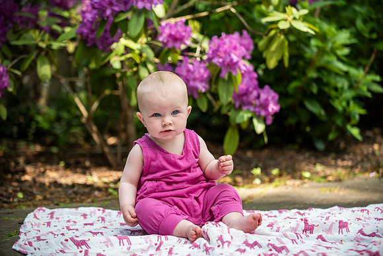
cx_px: 196
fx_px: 1067
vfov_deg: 13.7
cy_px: 125
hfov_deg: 20.3
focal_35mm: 100
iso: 400
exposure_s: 1/1000
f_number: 2.8
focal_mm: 98
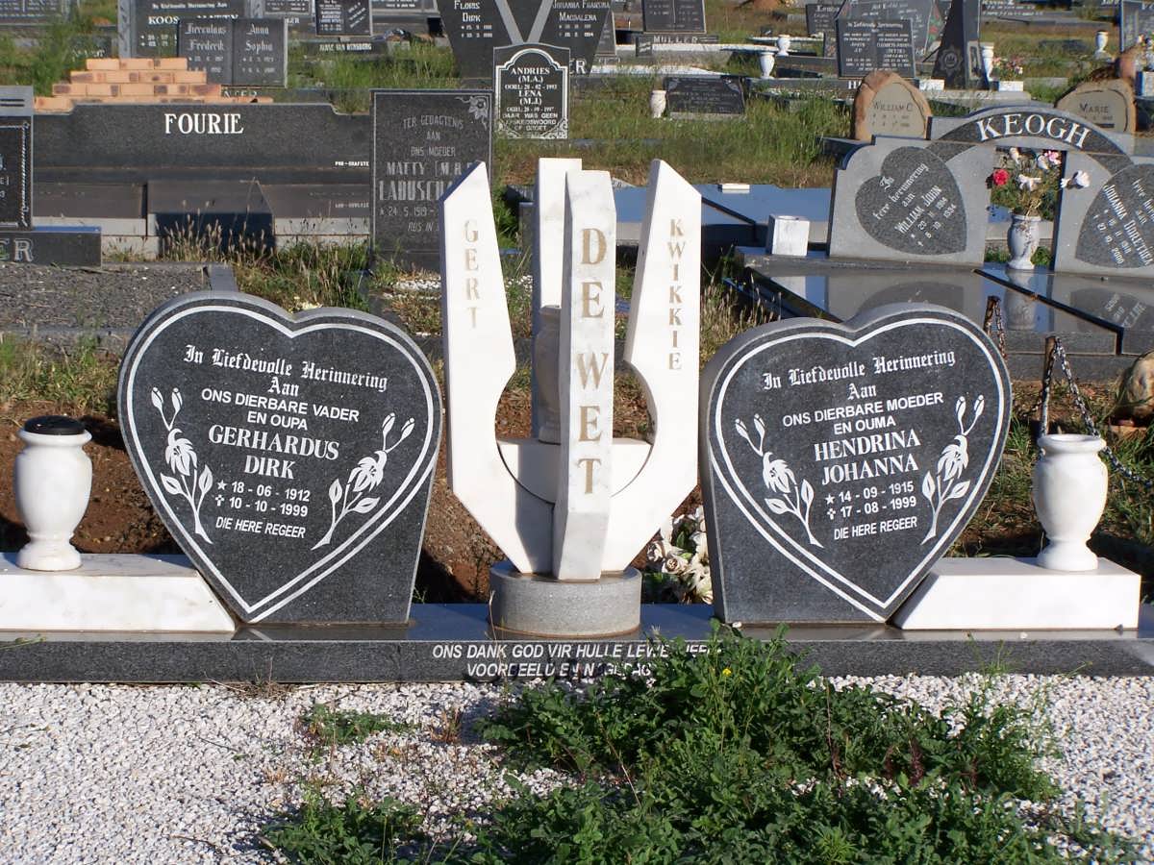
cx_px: 577
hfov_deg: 20.9
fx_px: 3134
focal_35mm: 94
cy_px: 432
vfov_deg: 15.7
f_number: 4.5
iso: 80
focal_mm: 15.6
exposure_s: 1/1000
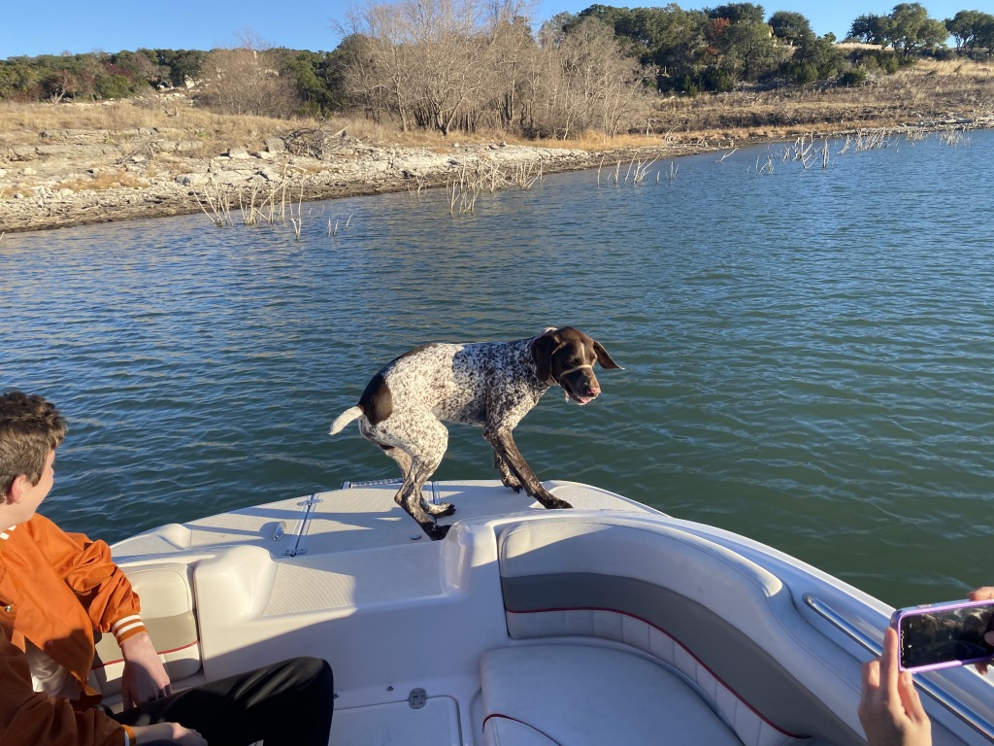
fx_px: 747
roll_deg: +4.2
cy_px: 373
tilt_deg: -17.1
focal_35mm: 26
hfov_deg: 67.3
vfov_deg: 53.1
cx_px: 497
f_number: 1.8
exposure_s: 1/1245
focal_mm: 4.25
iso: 32
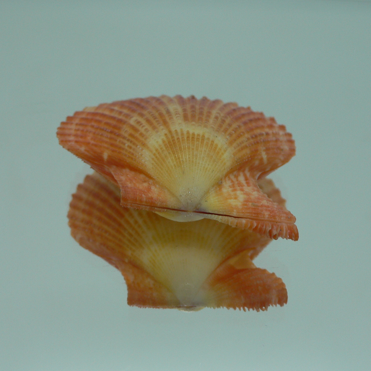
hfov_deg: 40.0
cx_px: 189
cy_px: 187
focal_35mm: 42
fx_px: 509
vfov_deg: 40.0
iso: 80
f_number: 2.8
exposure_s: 1/60
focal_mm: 4.6
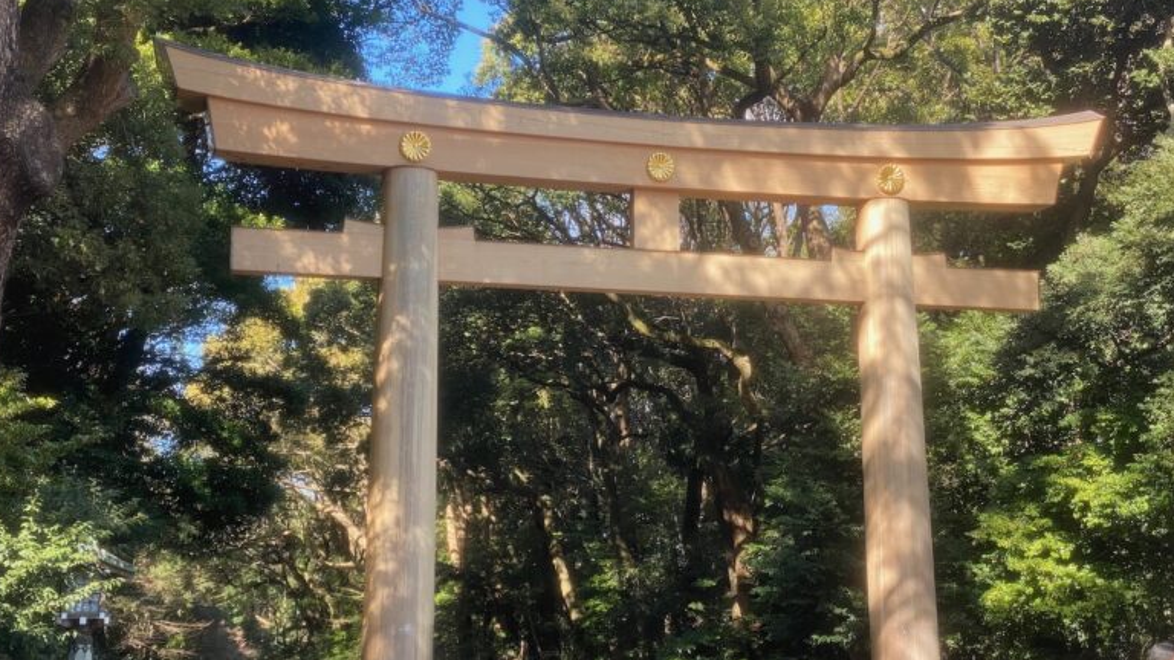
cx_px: 569
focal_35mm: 59
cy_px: 361
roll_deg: +0.2
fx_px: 1837
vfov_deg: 20.4
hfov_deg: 35.4
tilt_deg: +8.1
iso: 20
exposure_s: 1/147
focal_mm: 6
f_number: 2
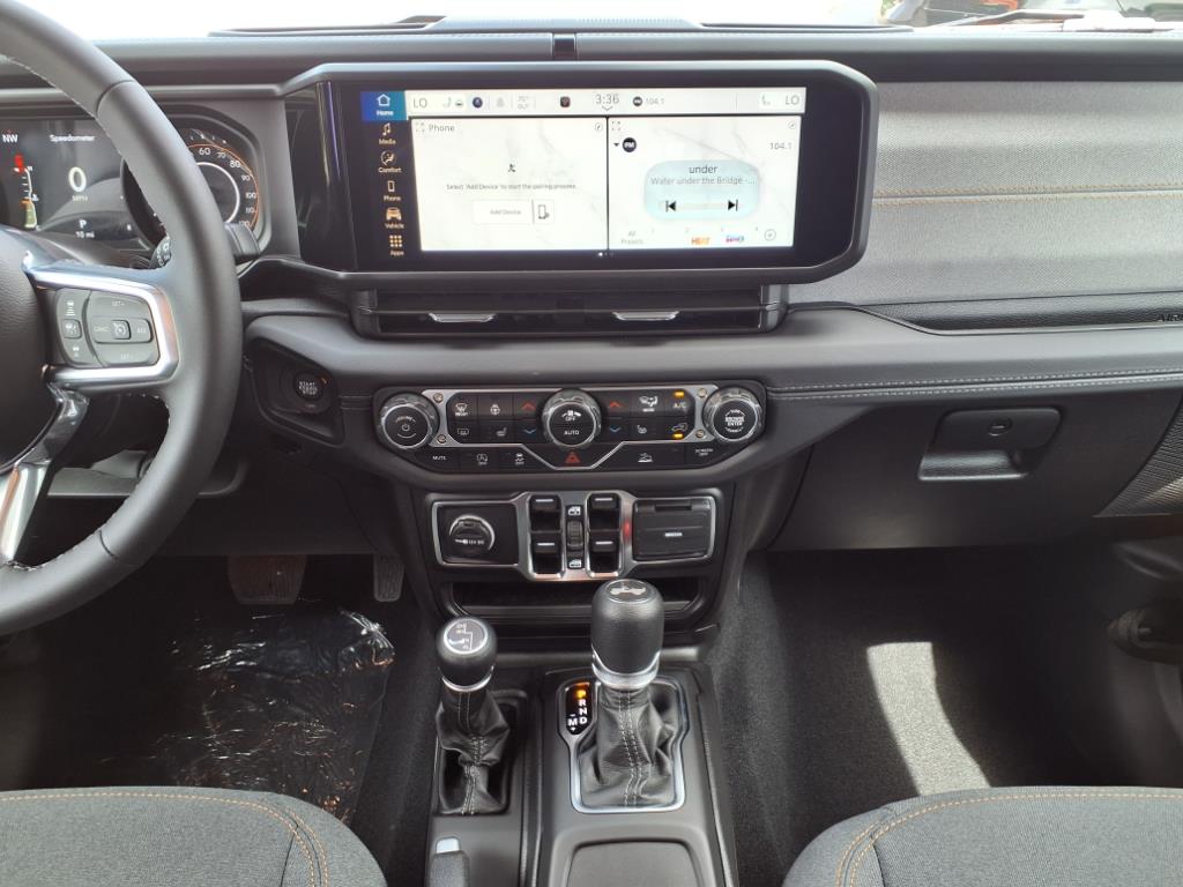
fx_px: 923
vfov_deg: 51.4
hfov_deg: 65.3
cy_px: 444
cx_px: 592
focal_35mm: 27
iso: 40
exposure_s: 1/60.2
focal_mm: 3.58
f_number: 1.9
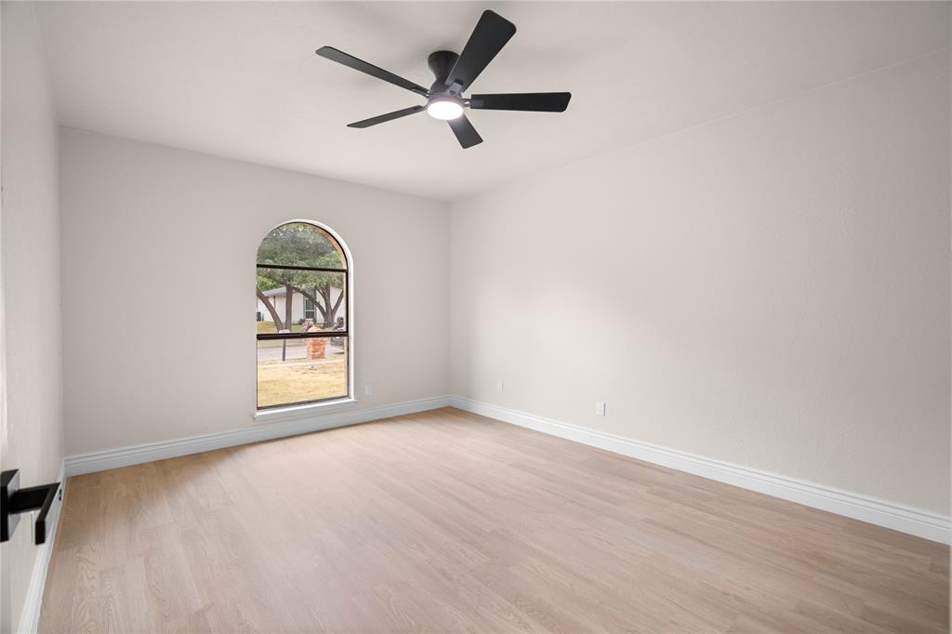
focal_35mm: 16
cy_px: 317
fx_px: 423
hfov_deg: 96.8
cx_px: 476
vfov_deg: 73.7
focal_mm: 16
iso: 800
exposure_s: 1/13
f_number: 7.1
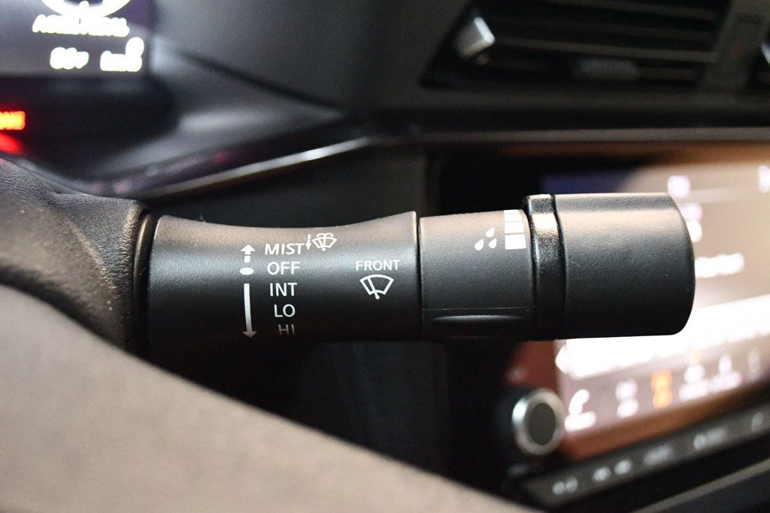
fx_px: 898
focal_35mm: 42
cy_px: 256
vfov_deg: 31.9
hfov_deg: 46.4
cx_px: 385
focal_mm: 28
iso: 12800
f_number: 4.5
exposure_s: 1/60
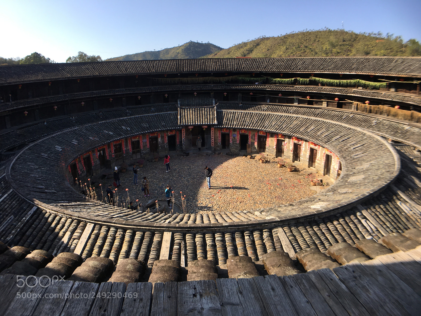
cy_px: 158
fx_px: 353
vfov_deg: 48.2
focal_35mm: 29
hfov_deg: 61.7
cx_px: 210
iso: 25
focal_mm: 4.15
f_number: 2.2
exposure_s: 1/712
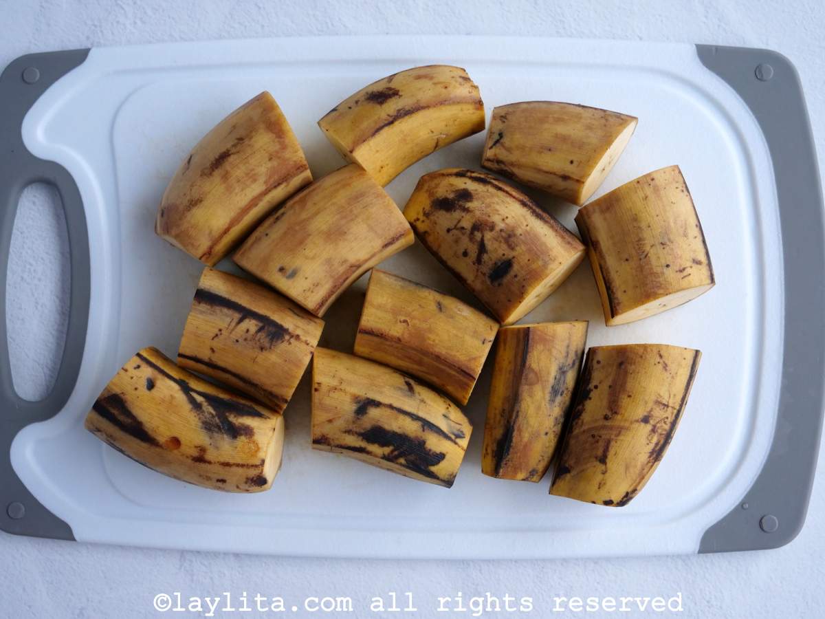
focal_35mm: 50
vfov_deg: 29.1
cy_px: 310
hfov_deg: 38.2
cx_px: 412
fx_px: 1192
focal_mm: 25
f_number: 3.5
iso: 800
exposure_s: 1/60
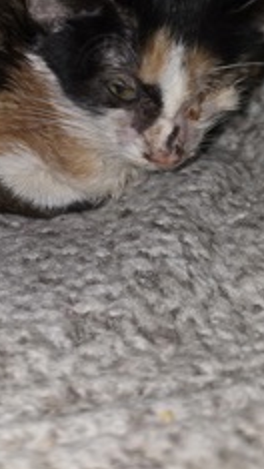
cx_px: 17
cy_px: 130
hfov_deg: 25.6
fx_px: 559
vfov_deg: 44.3
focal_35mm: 45
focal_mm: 6.5
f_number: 1.4
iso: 2000
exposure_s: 1/35.2
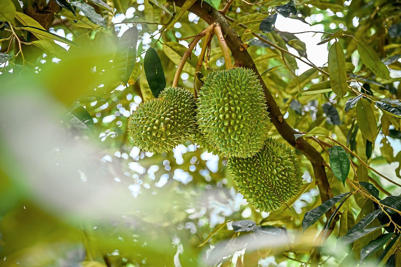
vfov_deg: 23.7
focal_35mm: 57
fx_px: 634
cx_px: 200
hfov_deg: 35.1
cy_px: 134
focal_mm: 57
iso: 200
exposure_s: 1/400
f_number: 2.8
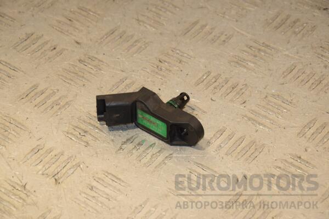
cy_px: 110
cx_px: 164
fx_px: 1439
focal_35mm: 158
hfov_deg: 13.0
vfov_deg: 8.7
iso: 800
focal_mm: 105
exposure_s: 1/200
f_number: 8
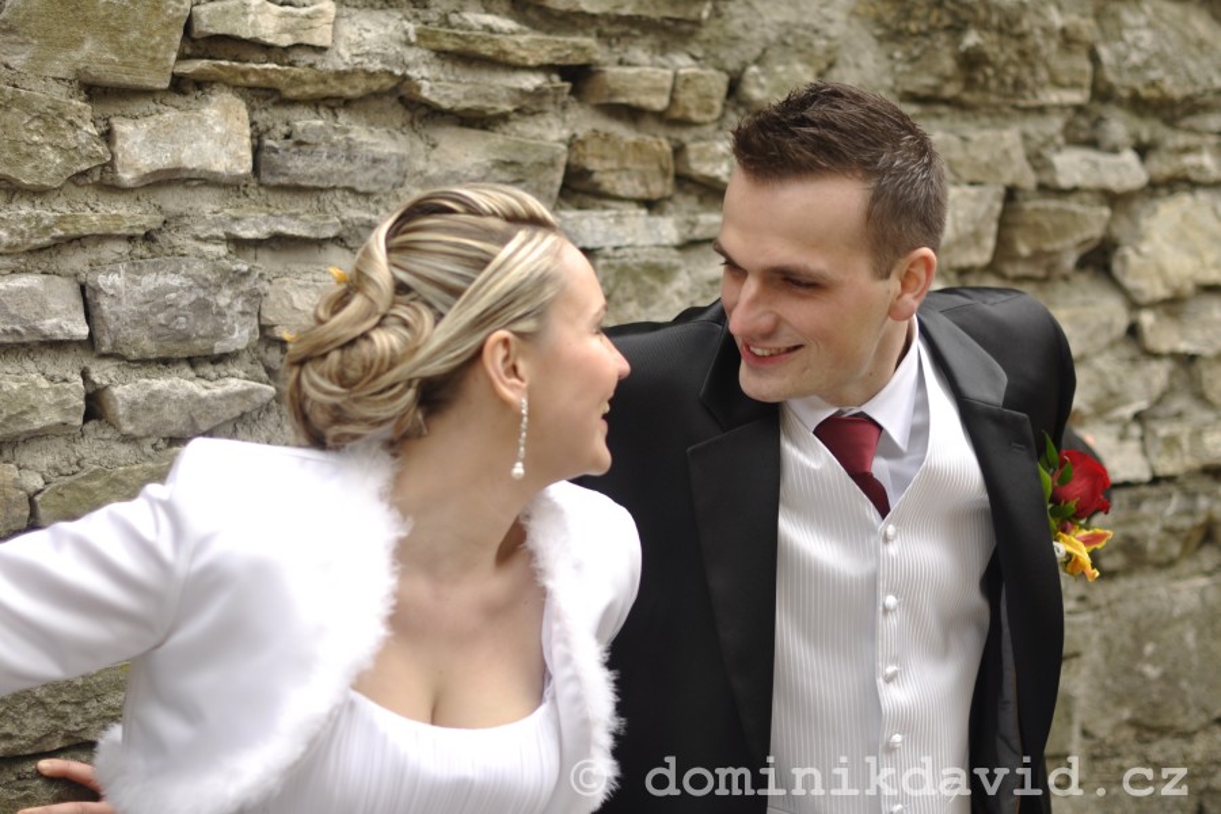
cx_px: 610
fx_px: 2544
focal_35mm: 75
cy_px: 407
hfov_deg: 27.0
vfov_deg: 18.2
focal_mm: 50
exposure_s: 1/125
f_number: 2
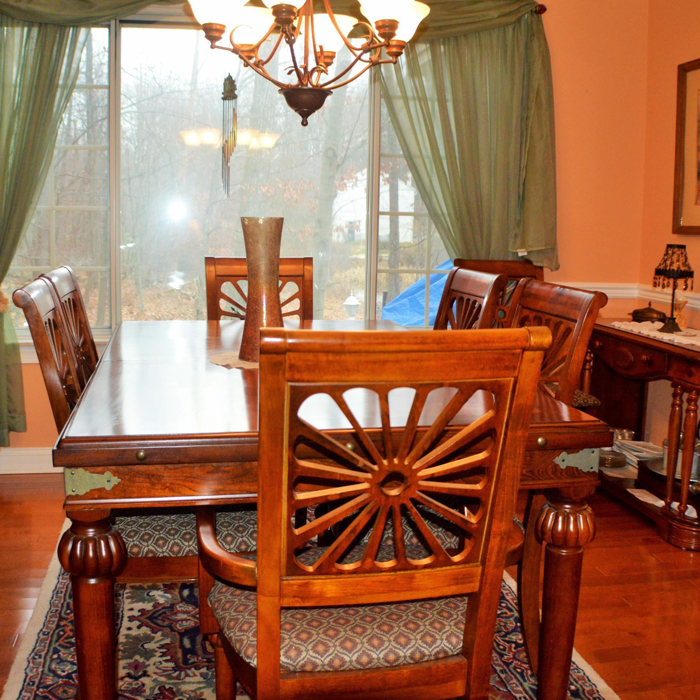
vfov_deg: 34.0
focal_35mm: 50
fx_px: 1144
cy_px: 350
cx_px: 357
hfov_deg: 34.0
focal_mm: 26
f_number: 4.2
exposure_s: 1/60
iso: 1250
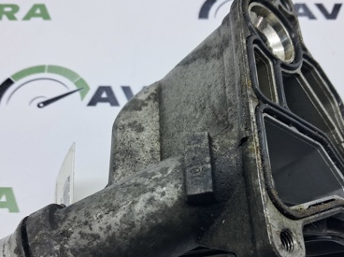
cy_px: 185
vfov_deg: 30.4
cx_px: 184
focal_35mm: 47
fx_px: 466
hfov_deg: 40.5
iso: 50
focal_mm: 4
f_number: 1.8
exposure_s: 1/100
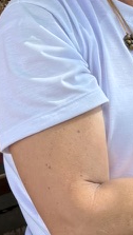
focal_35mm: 130
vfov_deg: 15.8
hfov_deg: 9.2
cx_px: 164
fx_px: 812
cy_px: -52
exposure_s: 1/414
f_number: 1.6
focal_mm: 5.96
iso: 50
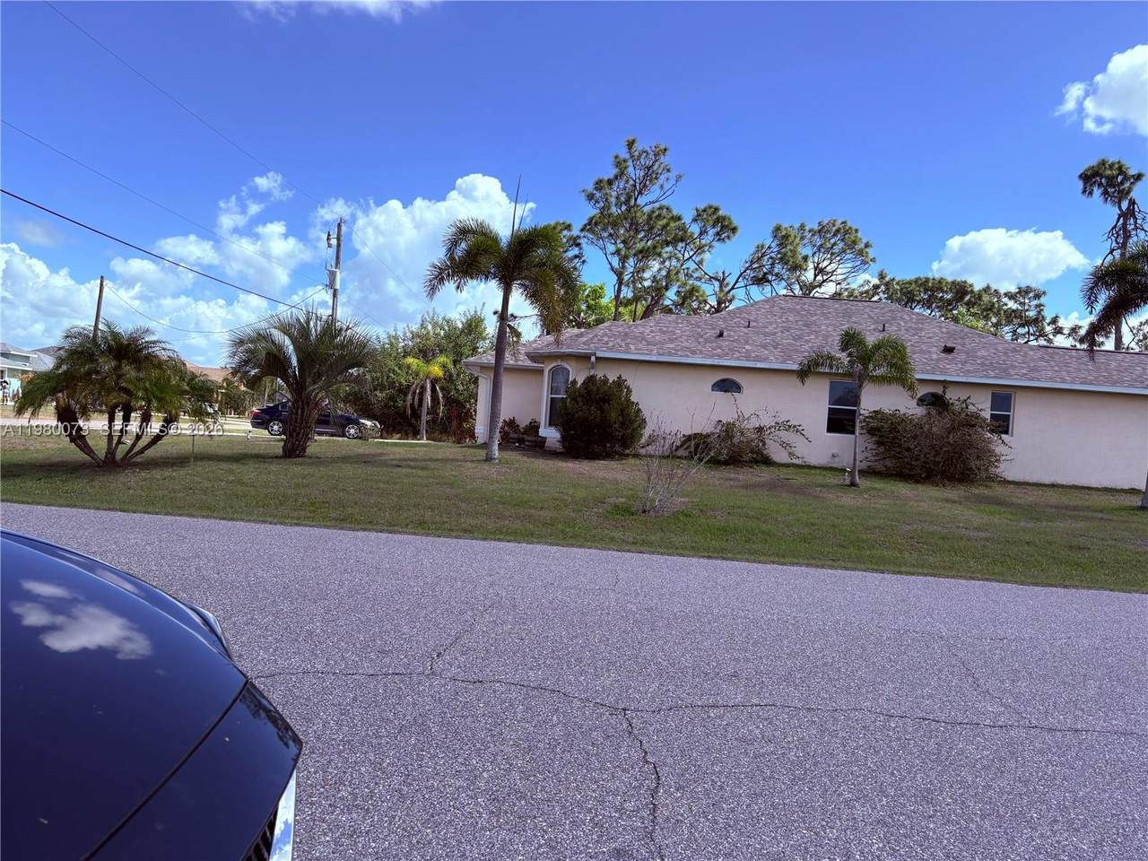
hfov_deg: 67.3
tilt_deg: +0.1
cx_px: 574
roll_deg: -3.1
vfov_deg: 53.1
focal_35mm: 26
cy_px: 430
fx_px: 862
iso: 50
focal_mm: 5.96
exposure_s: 1/2865
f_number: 1.6
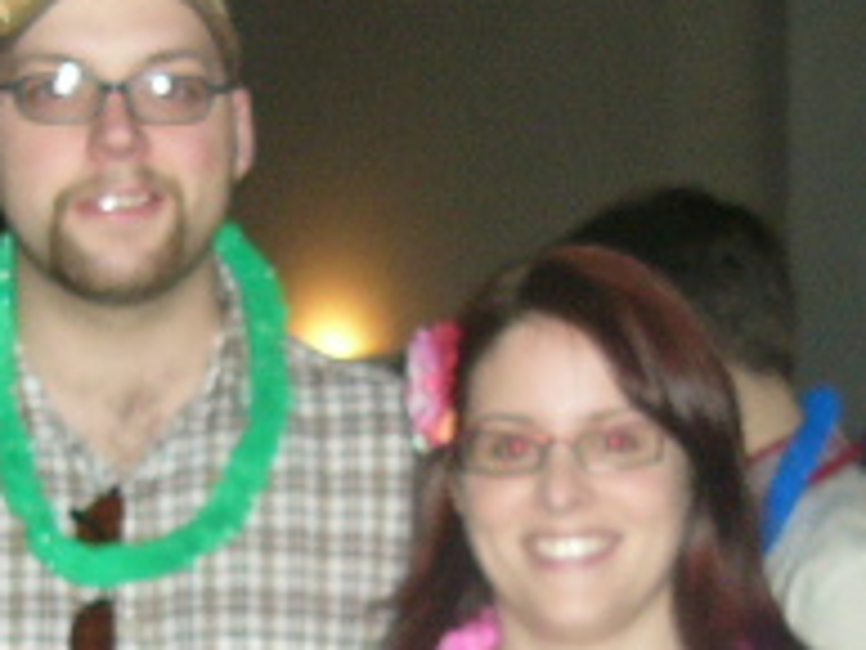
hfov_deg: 16.9
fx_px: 2904
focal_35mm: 116
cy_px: 547
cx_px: 350
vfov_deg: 12.7
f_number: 2.8
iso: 200
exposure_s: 1/60
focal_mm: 5.8
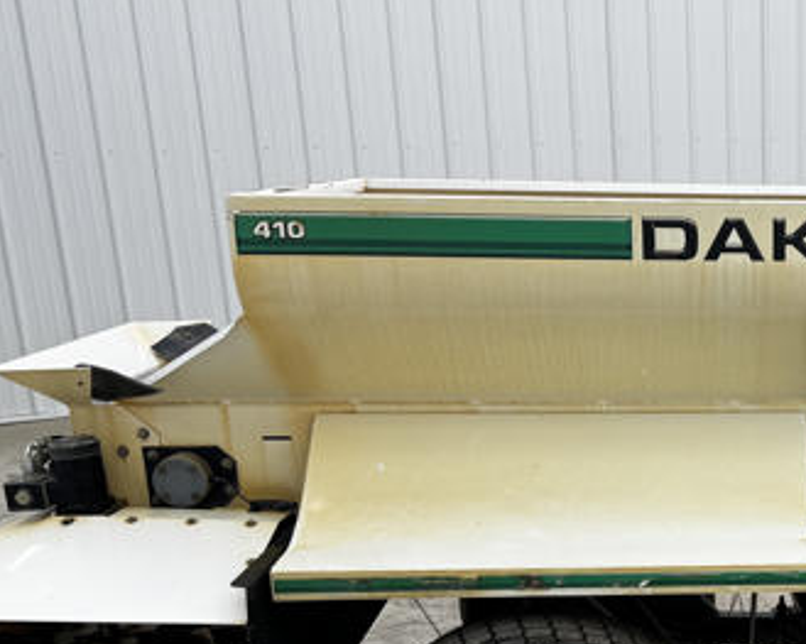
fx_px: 1359
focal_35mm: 57
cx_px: 799
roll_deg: +0.0
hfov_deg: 30.7
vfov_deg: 26.0
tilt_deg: -19.3
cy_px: 551
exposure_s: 1/120
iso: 64
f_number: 1.78
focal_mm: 6.76
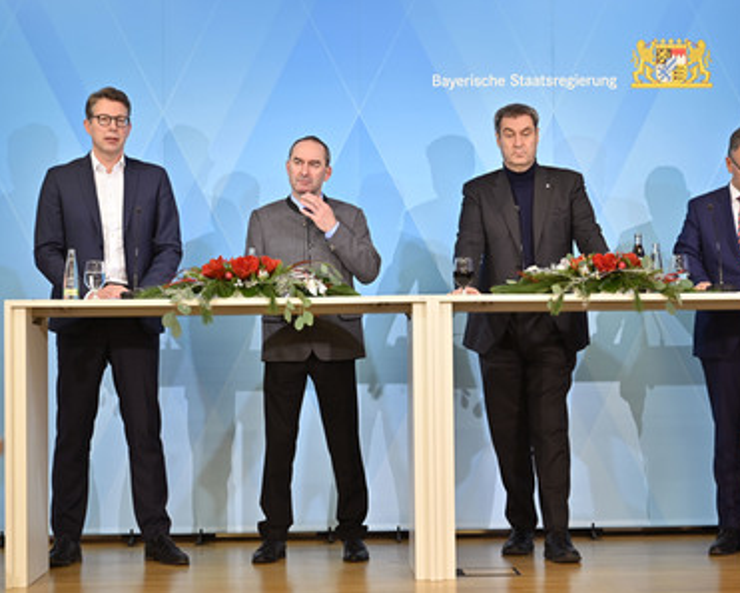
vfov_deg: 19.0
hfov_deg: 23.5
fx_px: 1774
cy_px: 297
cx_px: 434
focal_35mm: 81
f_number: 3.5
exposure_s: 1/320
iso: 800
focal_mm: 71
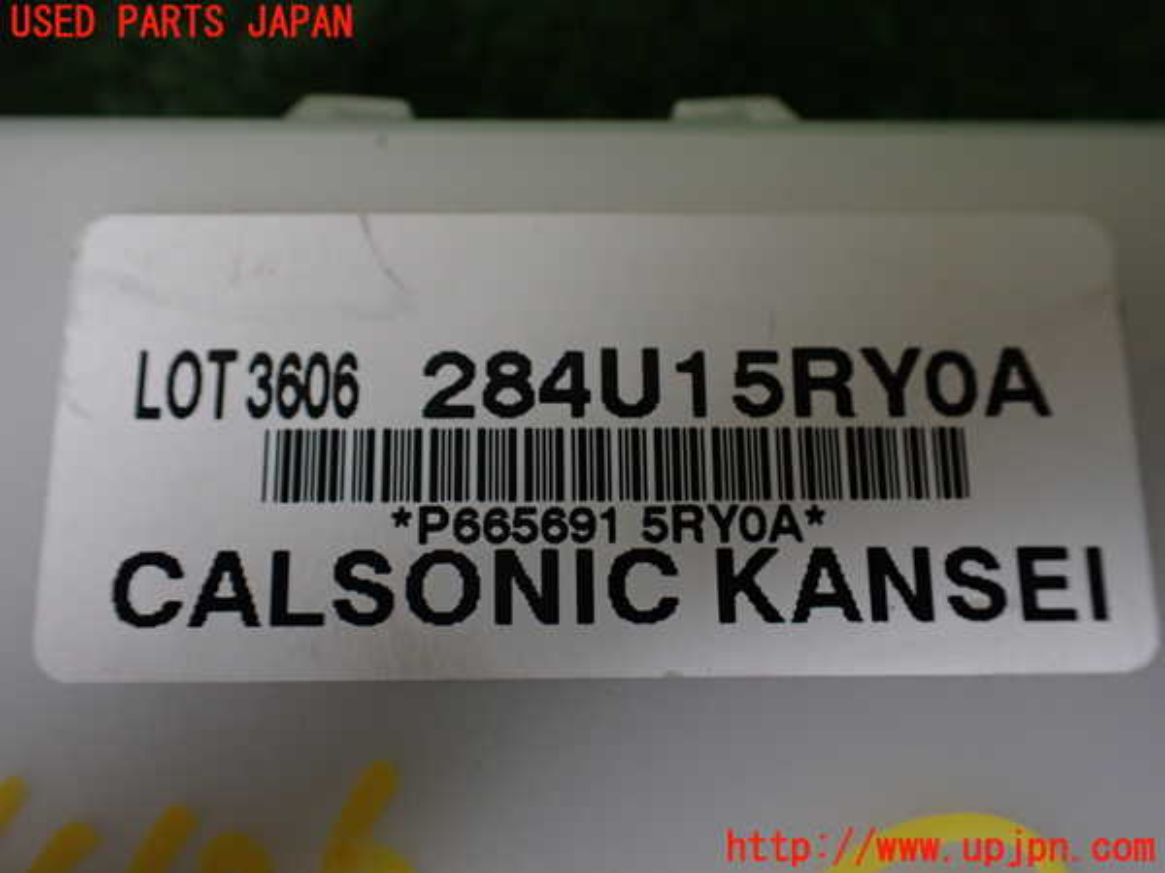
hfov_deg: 60.0
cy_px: 436
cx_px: 582
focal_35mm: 30
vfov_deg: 46.8
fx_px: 1010
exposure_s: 1/125
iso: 250
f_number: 2.3
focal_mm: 5.4
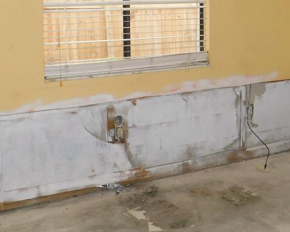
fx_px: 506
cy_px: 12
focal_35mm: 59
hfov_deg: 31.0
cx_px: 238
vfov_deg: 24.8
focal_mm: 4
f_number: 3
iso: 200
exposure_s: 1/30
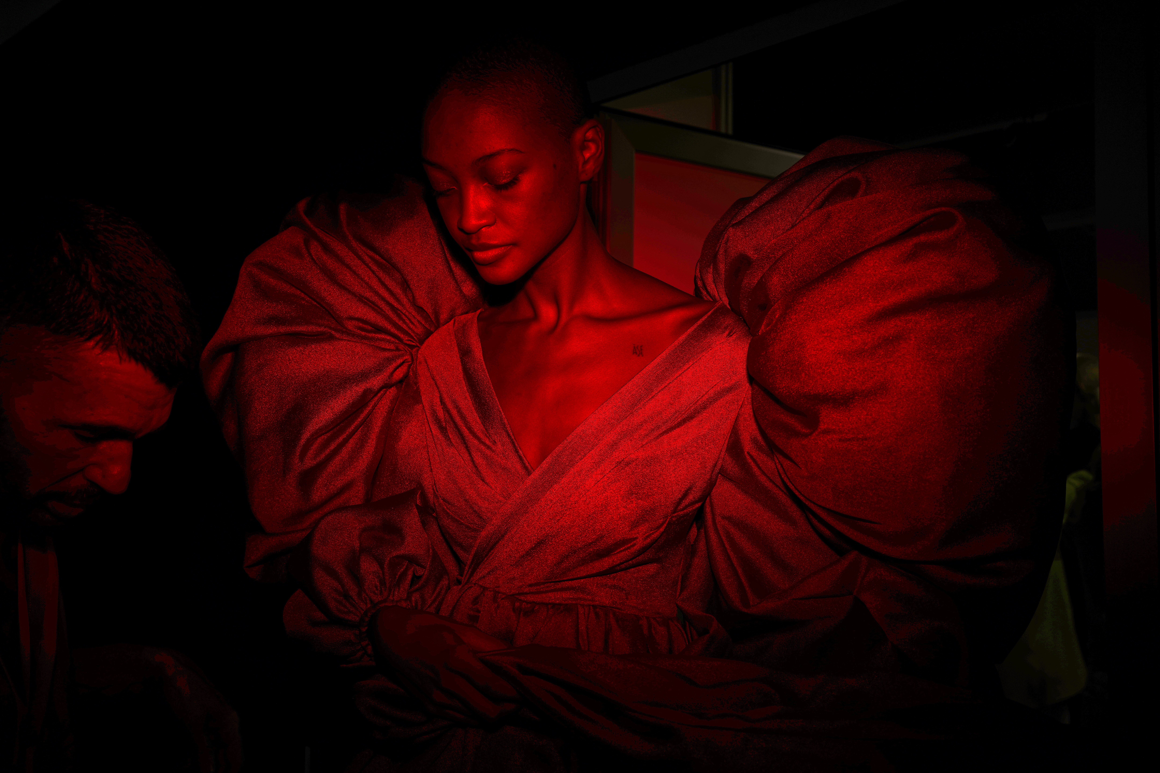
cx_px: 580
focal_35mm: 35
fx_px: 1128
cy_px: 386
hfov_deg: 54.4
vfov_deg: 37.9
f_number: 5.6
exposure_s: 1/400
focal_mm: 35
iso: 50
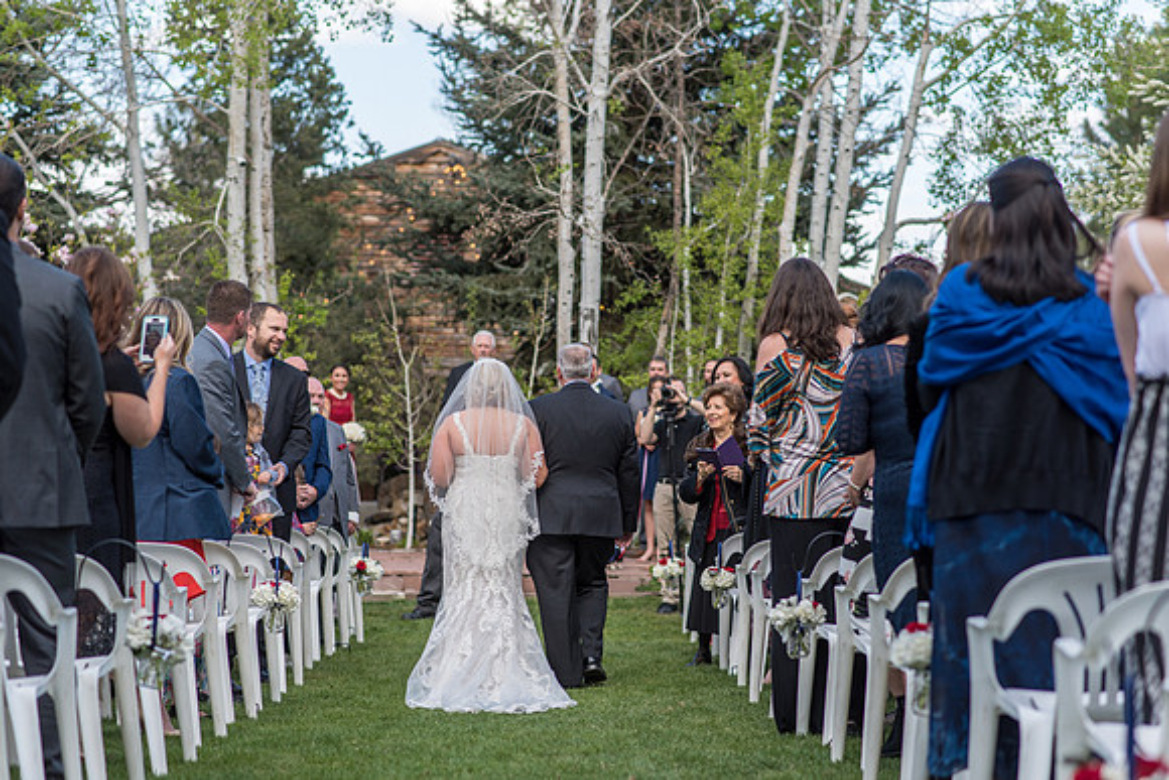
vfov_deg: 16.1
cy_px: 390
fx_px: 2761
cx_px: 584
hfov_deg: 23.9
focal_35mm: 85
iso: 100
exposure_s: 1/640
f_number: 2.8
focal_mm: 85
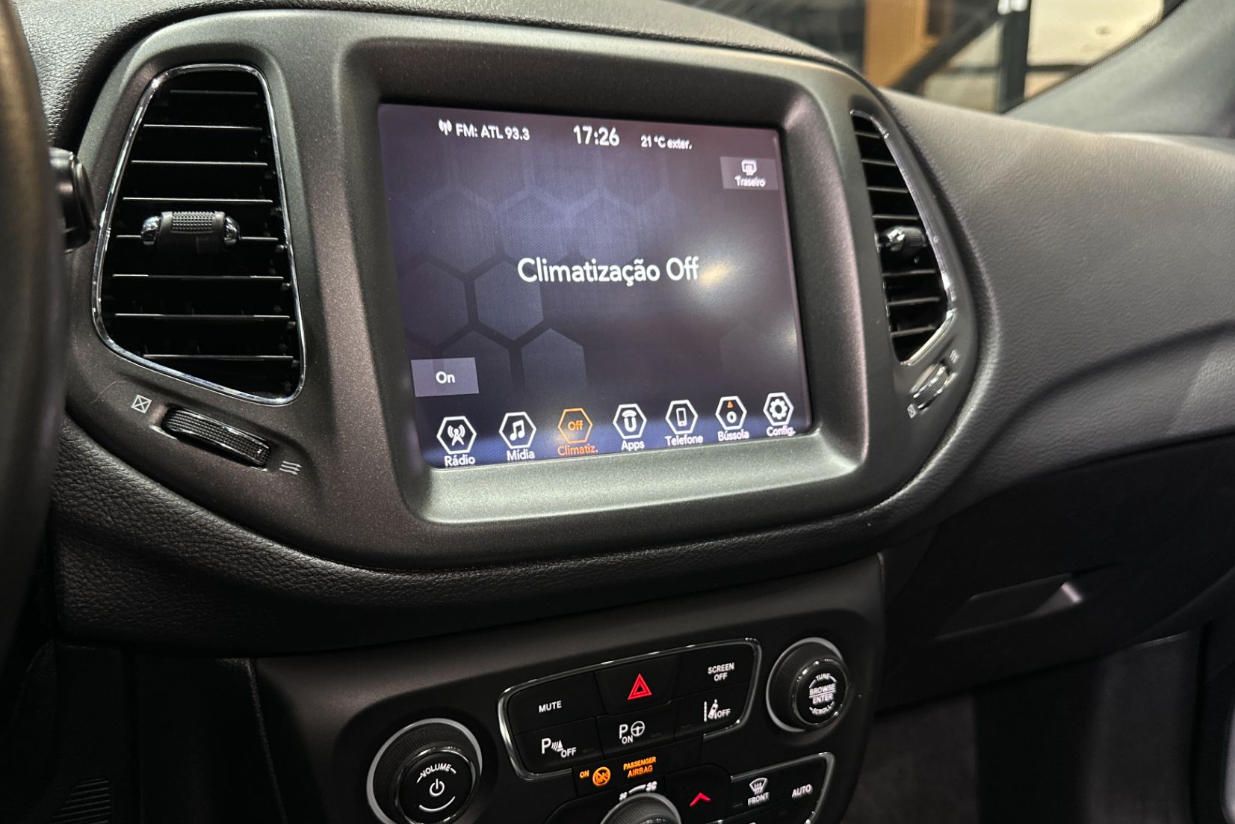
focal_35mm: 29
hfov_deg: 63.6
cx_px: 598
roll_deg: +0.4
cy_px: 484
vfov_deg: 44.8
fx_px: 995
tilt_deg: -12.4
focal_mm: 6.86
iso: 320
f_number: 1.78
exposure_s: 1/41
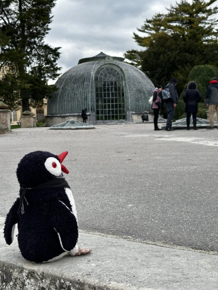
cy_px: 142
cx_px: 107
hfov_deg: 29.7
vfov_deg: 38.9
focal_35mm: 49
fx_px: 412
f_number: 1.78
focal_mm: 6.86
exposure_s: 1/375
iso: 64
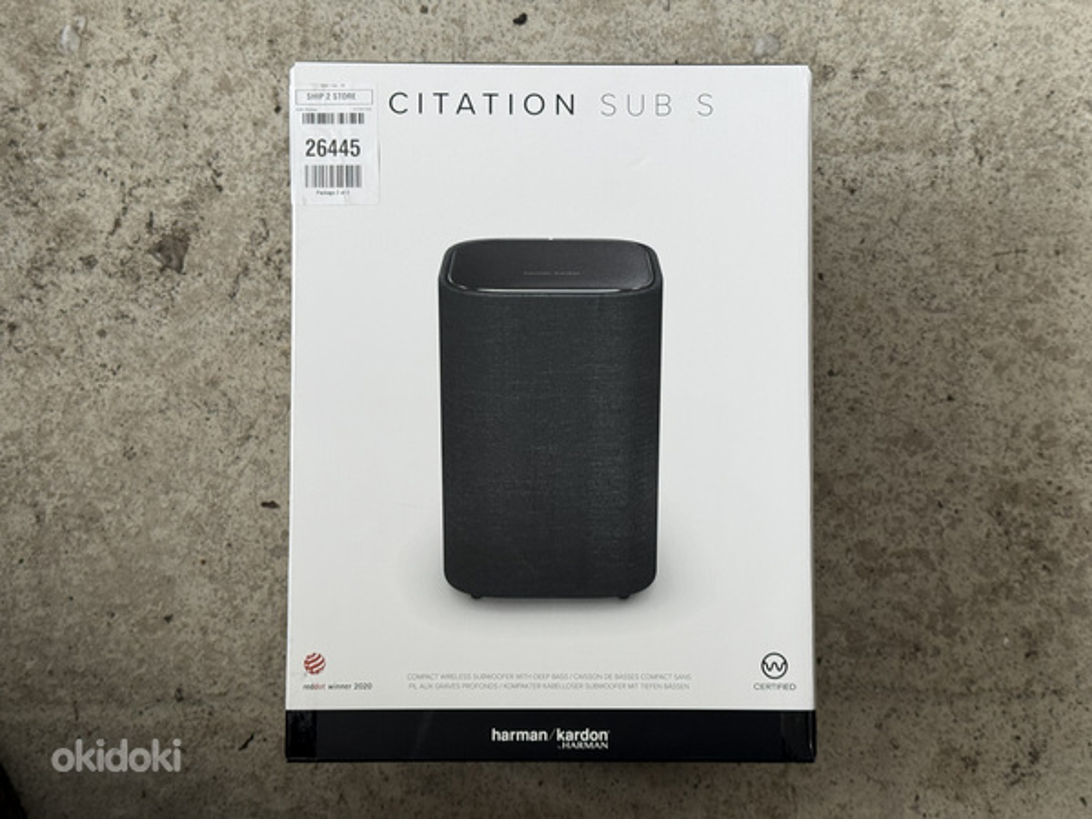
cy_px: 410
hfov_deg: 39.7
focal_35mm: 48
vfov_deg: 30.3
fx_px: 1514
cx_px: 546
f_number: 1.78
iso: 80
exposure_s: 1/121
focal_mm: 6.76
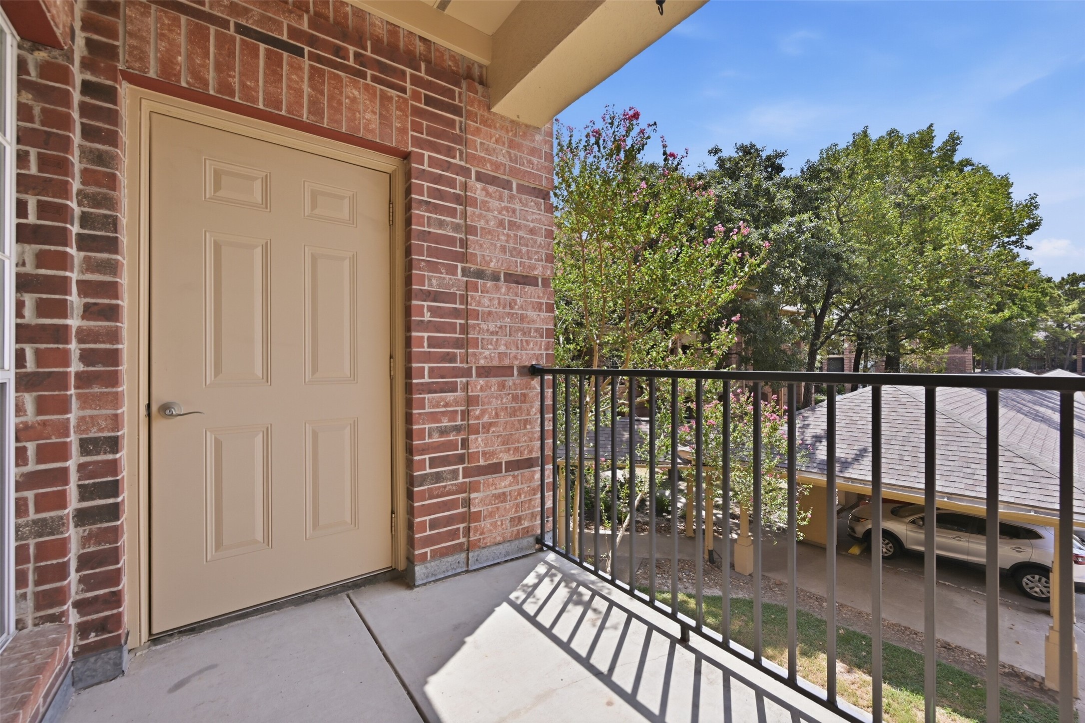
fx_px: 422
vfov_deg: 81.2
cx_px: 542
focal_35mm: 14
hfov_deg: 104.3
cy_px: 362
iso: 64
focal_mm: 14
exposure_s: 1/125
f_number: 8
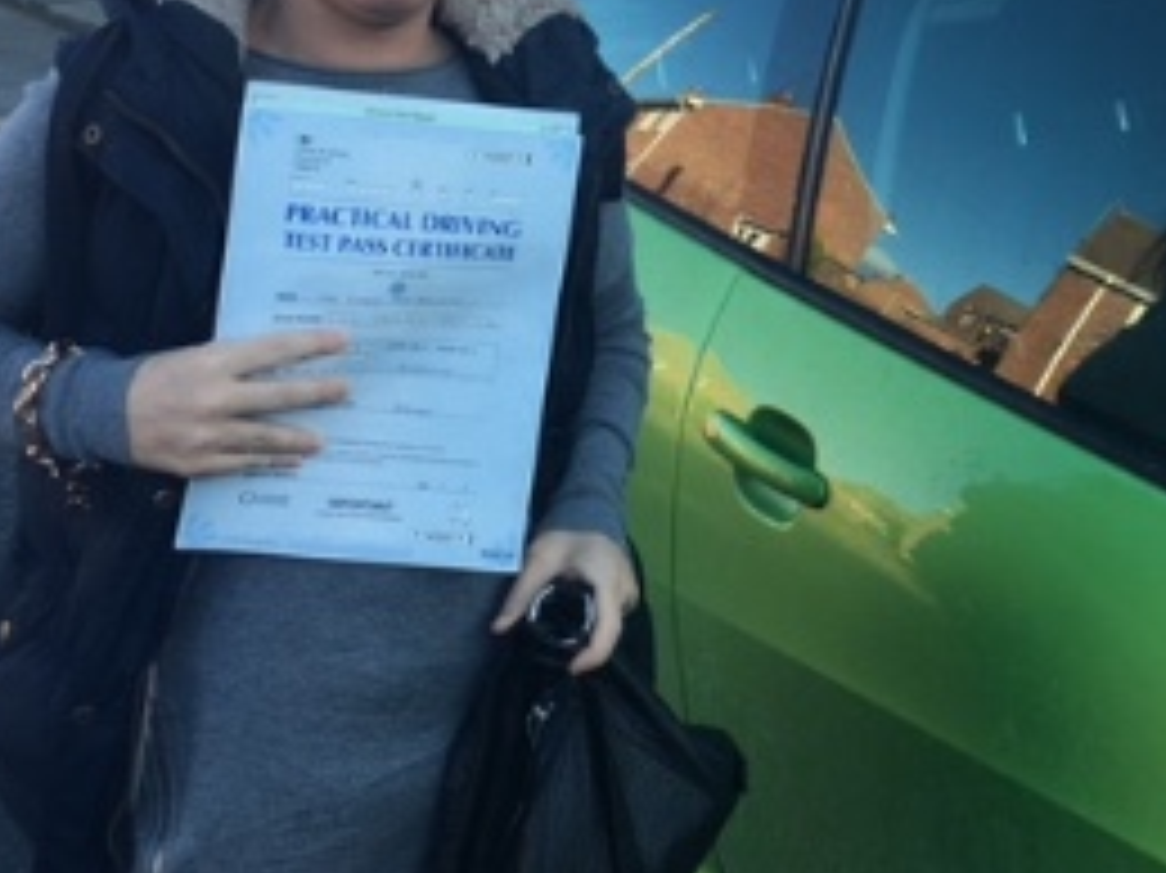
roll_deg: +0.4
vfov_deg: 25.3
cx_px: 851
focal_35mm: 56
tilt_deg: -9.6
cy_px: 97
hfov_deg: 33.8
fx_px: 1885
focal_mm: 4.15
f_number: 2.2
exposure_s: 1/223
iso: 25
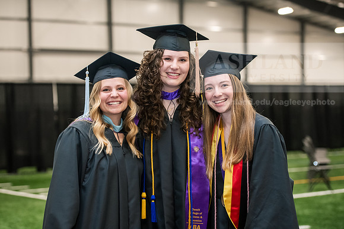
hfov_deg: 23.9
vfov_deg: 16.1
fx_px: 812
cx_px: 172
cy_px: 114
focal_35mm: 85
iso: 3200
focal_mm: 85
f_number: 3.5
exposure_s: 1/200
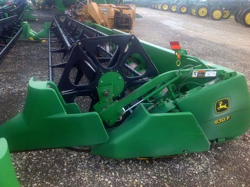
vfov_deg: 40.6
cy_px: 94
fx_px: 252
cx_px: 125
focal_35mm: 35
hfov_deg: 52.7
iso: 50
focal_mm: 4.28
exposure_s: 1/312
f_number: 2.4
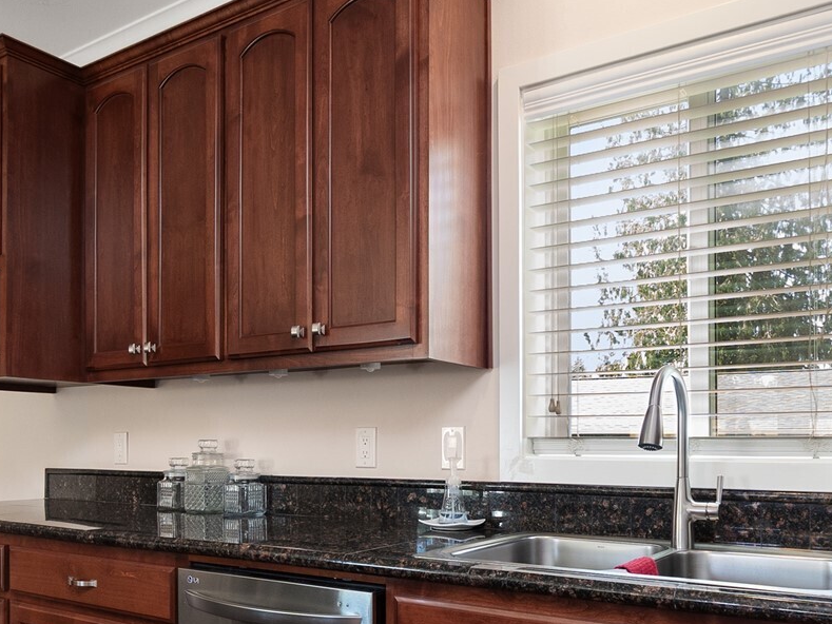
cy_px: 440
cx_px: 442
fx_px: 745
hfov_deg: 58.3
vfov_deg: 44.4
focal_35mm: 31
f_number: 5.6
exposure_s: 1/25
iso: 400
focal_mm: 10
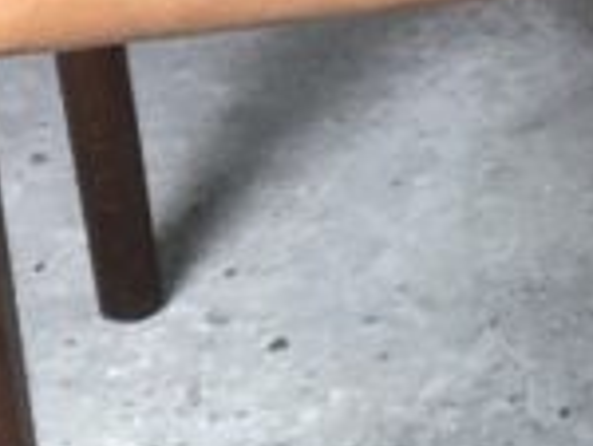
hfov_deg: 5.2
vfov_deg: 4.1
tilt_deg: -26.0
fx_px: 6074
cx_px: 1969
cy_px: -762
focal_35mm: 354
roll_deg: +1.9
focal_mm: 6
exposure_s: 1/25
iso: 160
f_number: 2.4
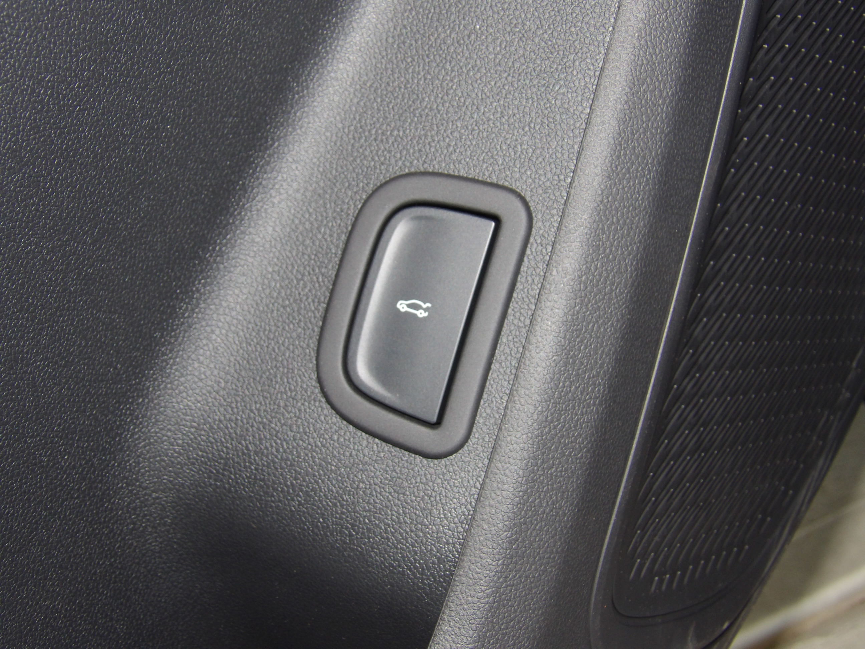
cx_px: 432
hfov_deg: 27.0
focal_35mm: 72
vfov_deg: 20.4
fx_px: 1799
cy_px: 324
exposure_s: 1/100
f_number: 4.1
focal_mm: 13
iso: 200
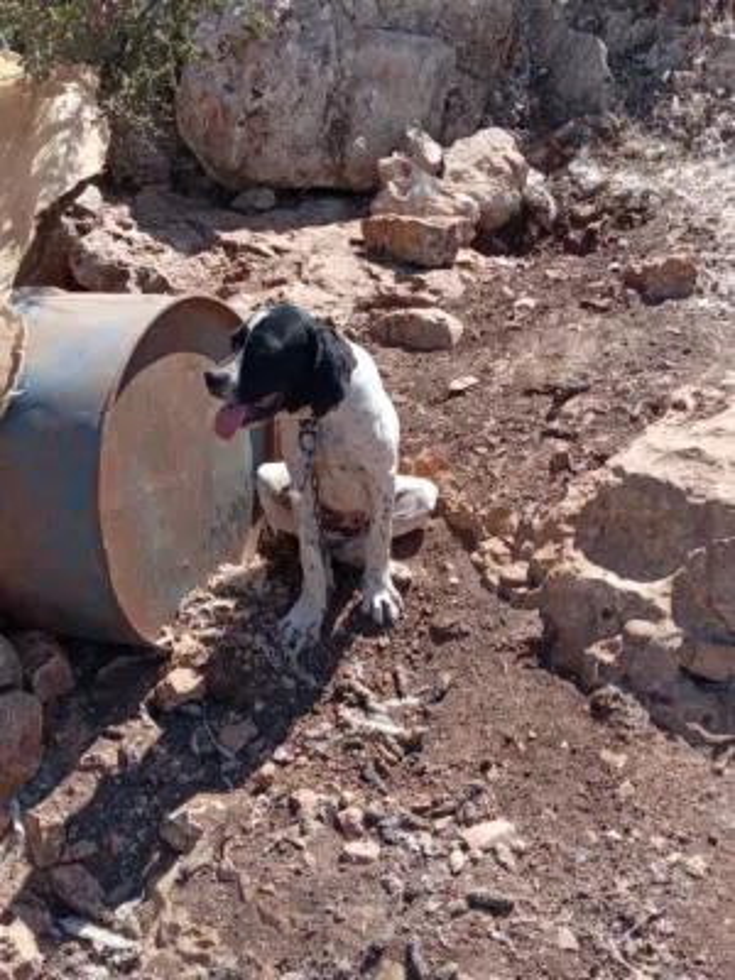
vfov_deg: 46.8
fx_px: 1132
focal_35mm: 40
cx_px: 368
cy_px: 490
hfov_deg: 36.0
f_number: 1.8
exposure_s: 1/1230
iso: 106
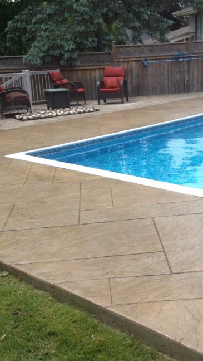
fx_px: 488
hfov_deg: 23.5
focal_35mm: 51
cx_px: 118
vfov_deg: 40.5
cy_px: 193
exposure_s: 1/1042
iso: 50
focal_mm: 4.28
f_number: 2.4
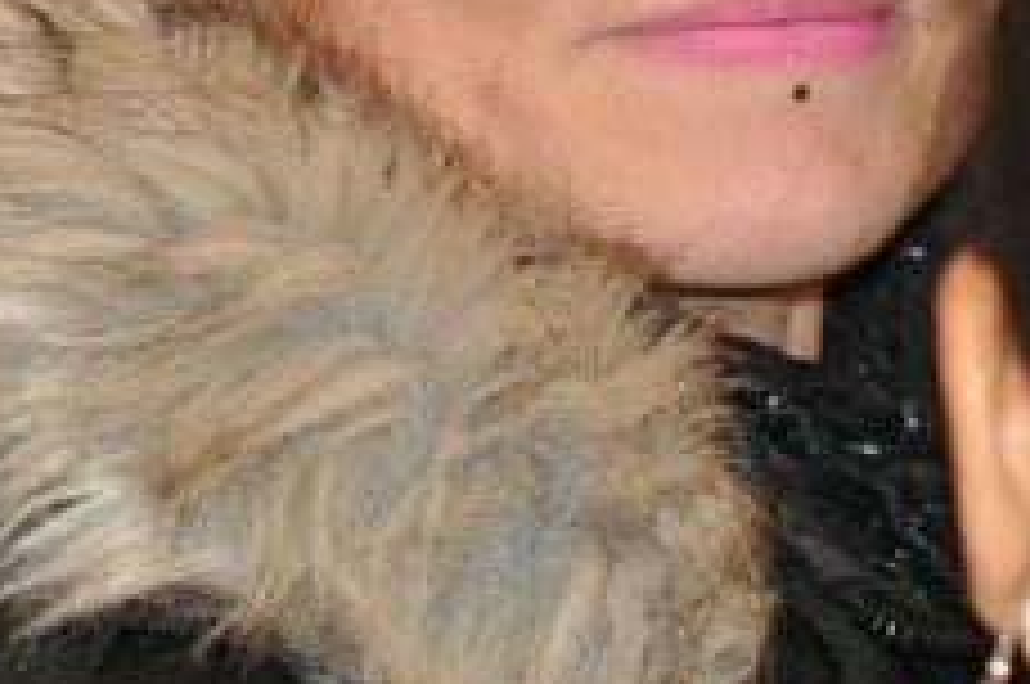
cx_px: 463
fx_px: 12000
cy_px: 63
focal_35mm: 420
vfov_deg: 3.3
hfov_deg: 4.9
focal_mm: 50
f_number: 2.8
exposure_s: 1/60
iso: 800
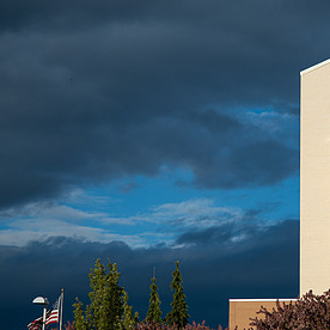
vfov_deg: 11.8
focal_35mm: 148
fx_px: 1596
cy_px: 143
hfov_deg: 11.8
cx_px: 263
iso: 200
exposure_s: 1/2500
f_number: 4
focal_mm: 82
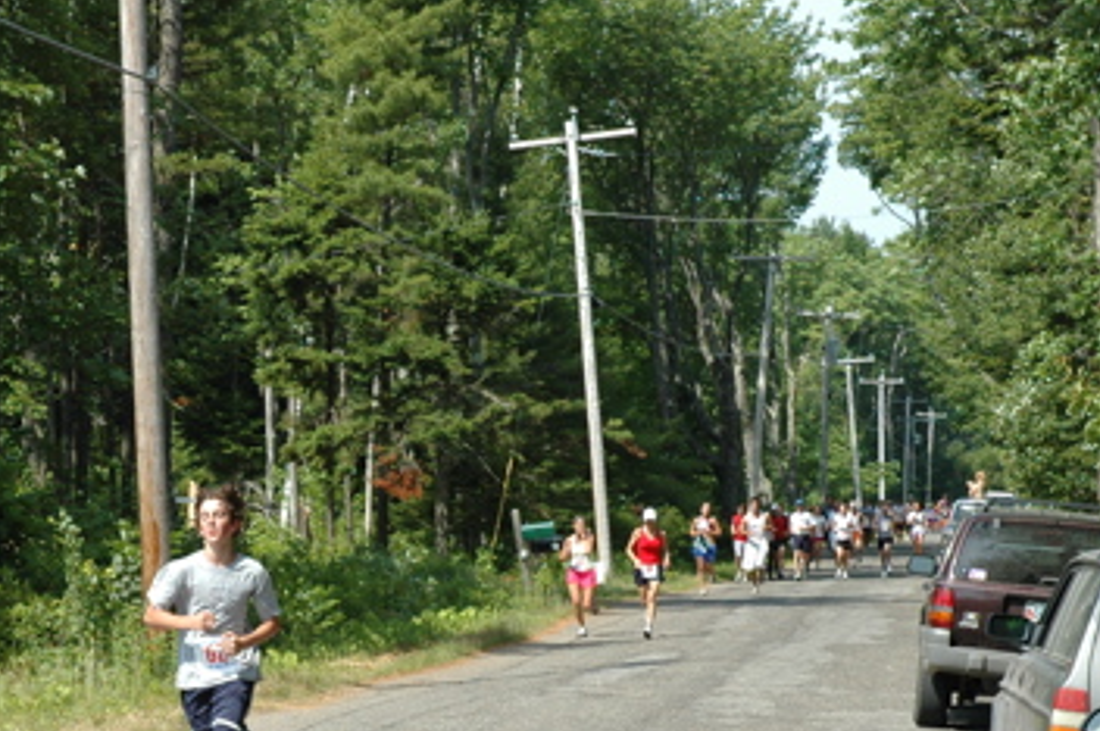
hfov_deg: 15.6
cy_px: 598
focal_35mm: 131
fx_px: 3999
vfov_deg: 10.4
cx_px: 341
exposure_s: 1/250
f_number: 8
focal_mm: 48
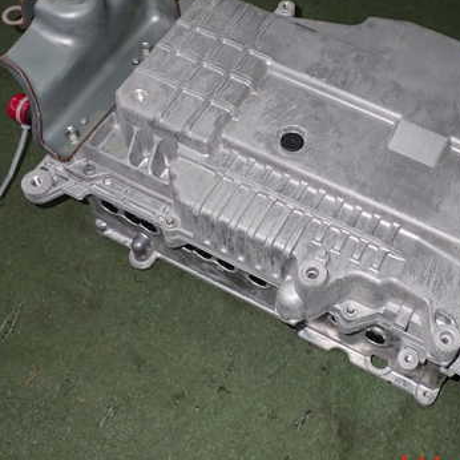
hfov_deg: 36.4
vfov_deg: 36.7
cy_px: 186
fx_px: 692
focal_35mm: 46
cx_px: 303
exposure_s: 1/30
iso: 200
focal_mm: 5.4
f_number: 6.3
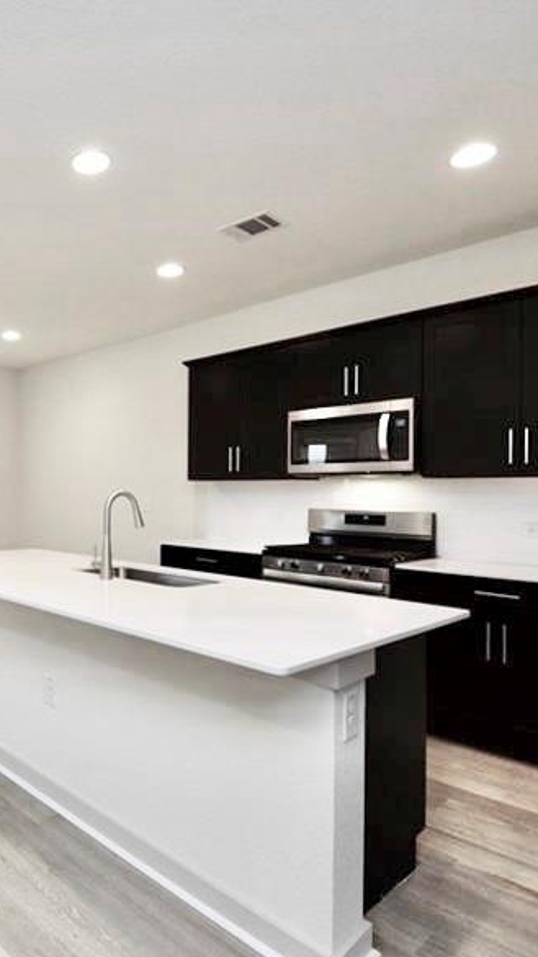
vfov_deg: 81.2
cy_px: 492
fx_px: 558
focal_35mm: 22
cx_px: 43
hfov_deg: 46.0
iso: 800
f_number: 5
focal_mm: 8
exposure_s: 1/100
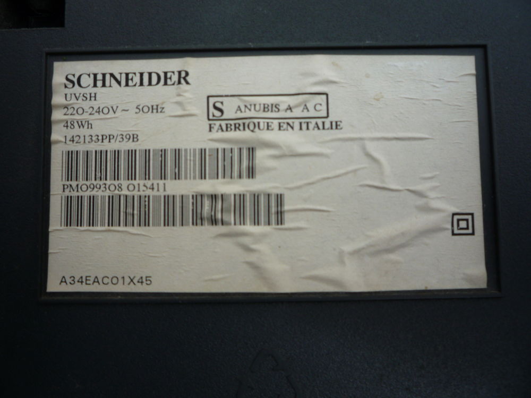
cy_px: 199
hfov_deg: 60.0
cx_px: 266
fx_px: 460
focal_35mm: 30
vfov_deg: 46.8
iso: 100
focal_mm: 5.2
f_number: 4.5
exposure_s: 1/400
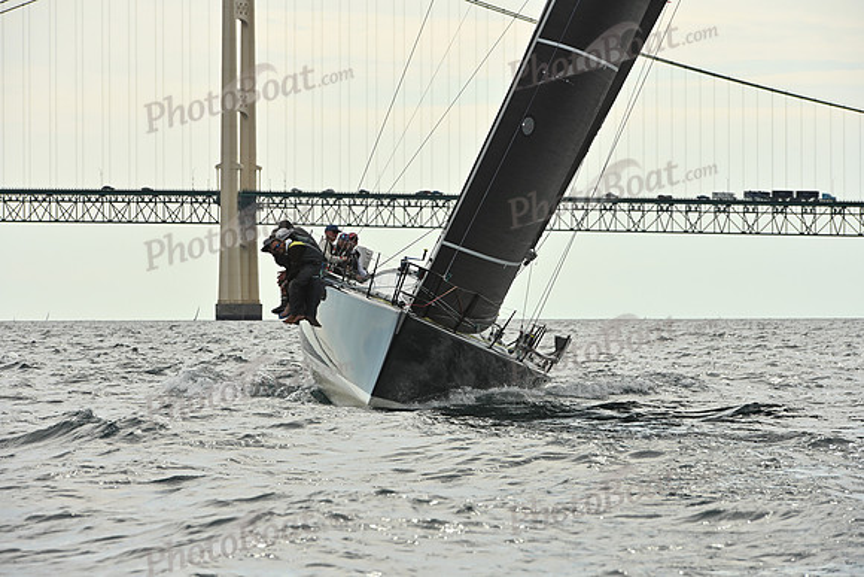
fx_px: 4801
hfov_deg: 10.3
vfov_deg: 6.9
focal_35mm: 200
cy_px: 288
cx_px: 432
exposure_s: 1/1000
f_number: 11
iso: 320
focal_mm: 200
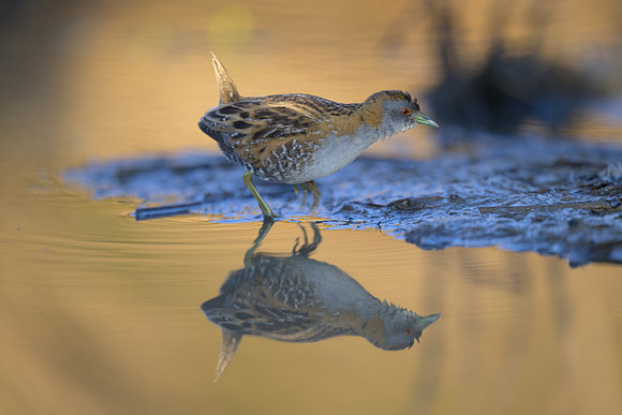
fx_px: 6912
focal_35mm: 400
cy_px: 208
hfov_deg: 5.2
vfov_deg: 3.4
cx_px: 311
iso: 320
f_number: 2.8
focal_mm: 400
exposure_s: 1/500
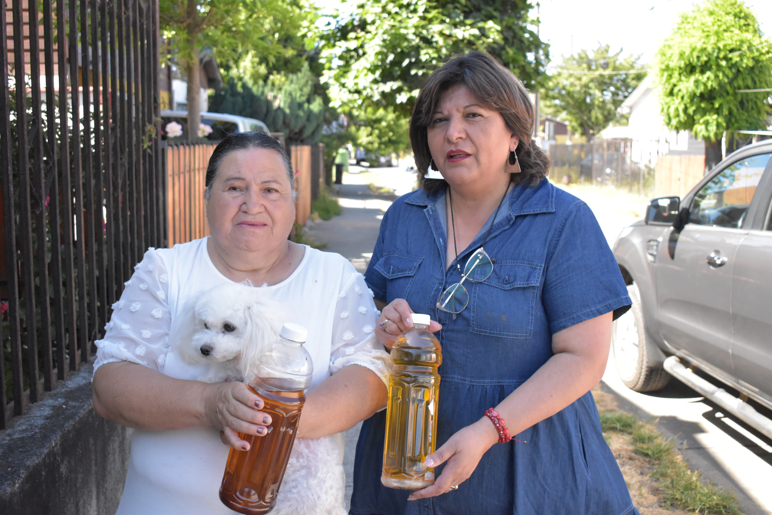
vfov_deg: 34.2
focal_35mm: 39
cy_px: 258
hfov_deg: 49.6
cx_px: 386
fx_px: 836
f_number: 5.6
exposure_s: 1/2000
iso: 3200
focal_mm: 26
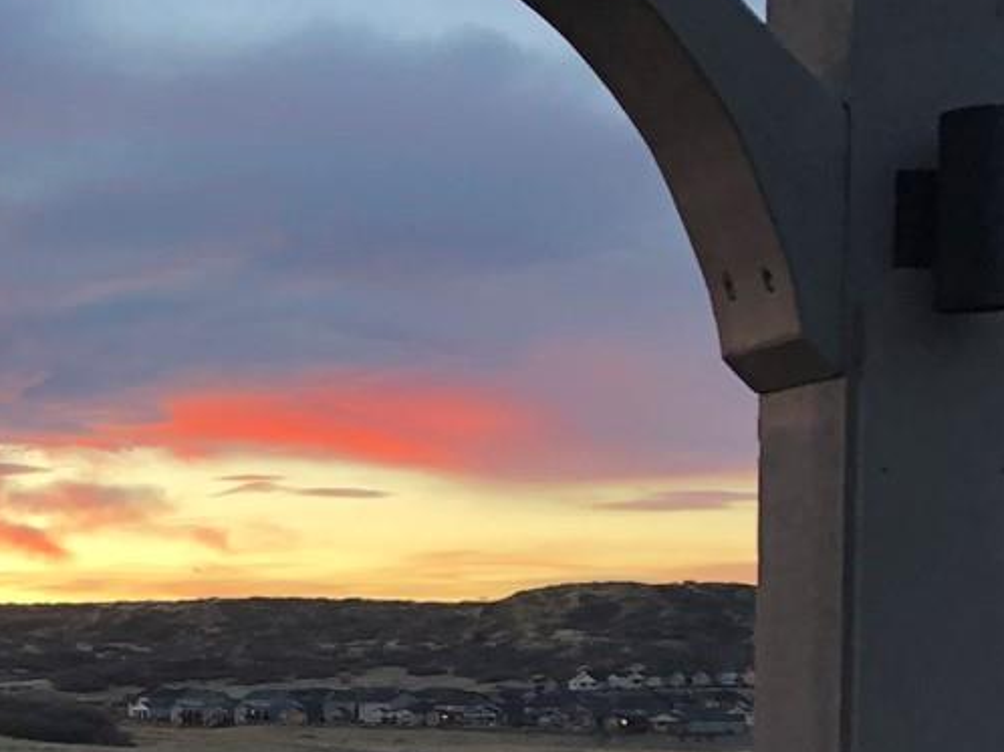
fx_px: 2609
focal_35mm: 90
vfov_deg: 16.0
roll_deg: -1.0
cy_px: 790
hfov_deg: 19.7
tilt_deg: -1.4
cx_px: -375
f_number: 1.8
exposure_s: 1/60
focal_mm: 3.99
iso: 200
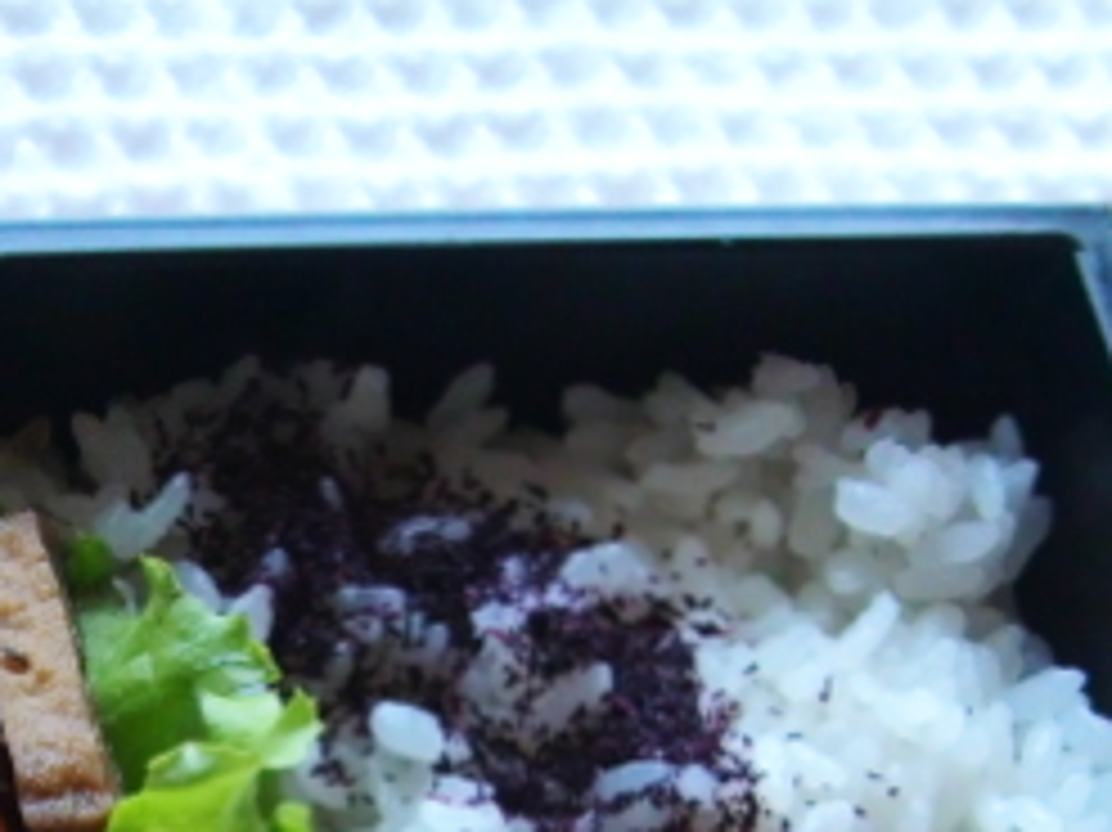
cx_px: 36
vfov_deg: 14.1
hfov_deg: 19.0
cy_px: 1075
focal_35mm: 101
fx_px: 3243
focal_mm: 6.9
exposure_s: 1/60
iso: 400
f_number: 3
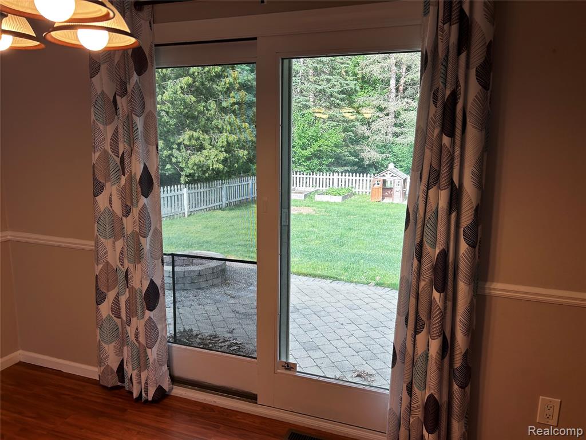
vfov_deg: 53.1
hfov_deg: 67.3
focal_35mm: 26
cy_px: 220
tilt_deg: -11.0
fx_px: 440
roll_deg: +0.4
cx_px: 293
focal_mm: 5.7
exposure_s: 1/177
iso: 40
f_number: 1.5
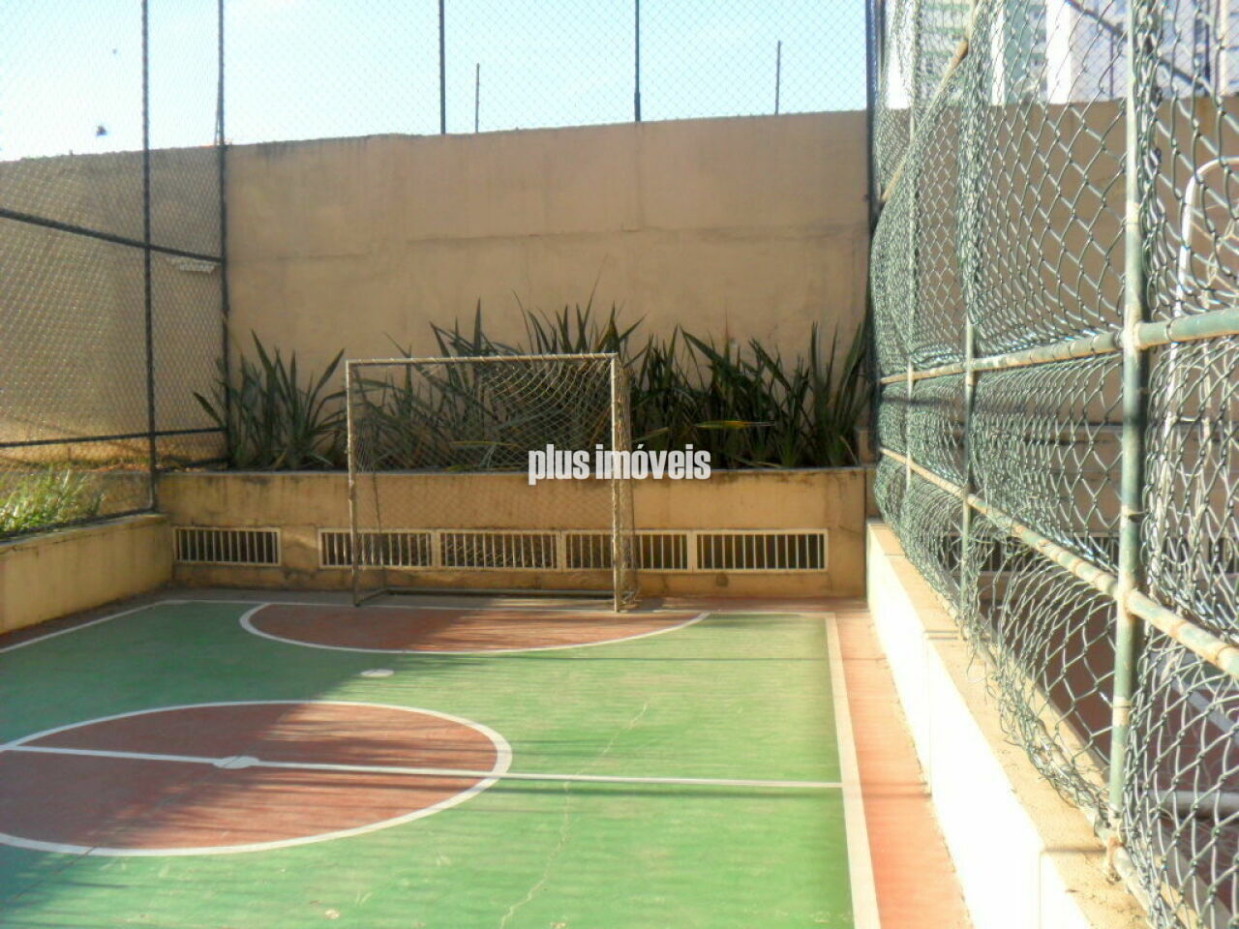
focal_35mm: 35
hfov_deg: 52.6
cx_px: 620
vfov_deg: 40.7
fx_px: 1253
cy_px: 464
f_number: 3
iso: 80
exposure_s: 1/250
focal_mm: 6.3
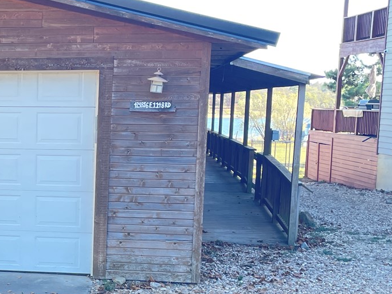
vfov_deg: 20.0
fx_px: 827
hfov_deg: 25.3
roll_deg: +0.7
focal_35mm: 73
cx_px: -6
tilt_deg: -9.4
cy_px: 234
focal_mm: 4.2
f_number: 1.6
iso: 32
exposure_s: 1/156
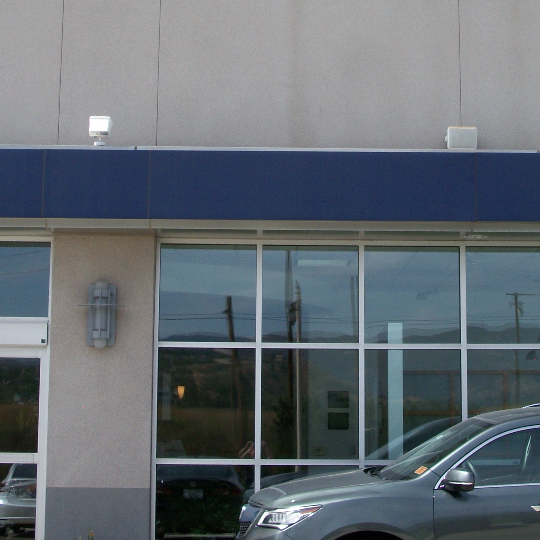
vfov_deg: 20.2
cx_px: 274
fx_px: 1500
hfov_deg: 20.4
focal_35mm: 85
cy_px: 102
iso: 80
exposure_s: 1/200
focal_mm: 7.8
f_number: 6.3
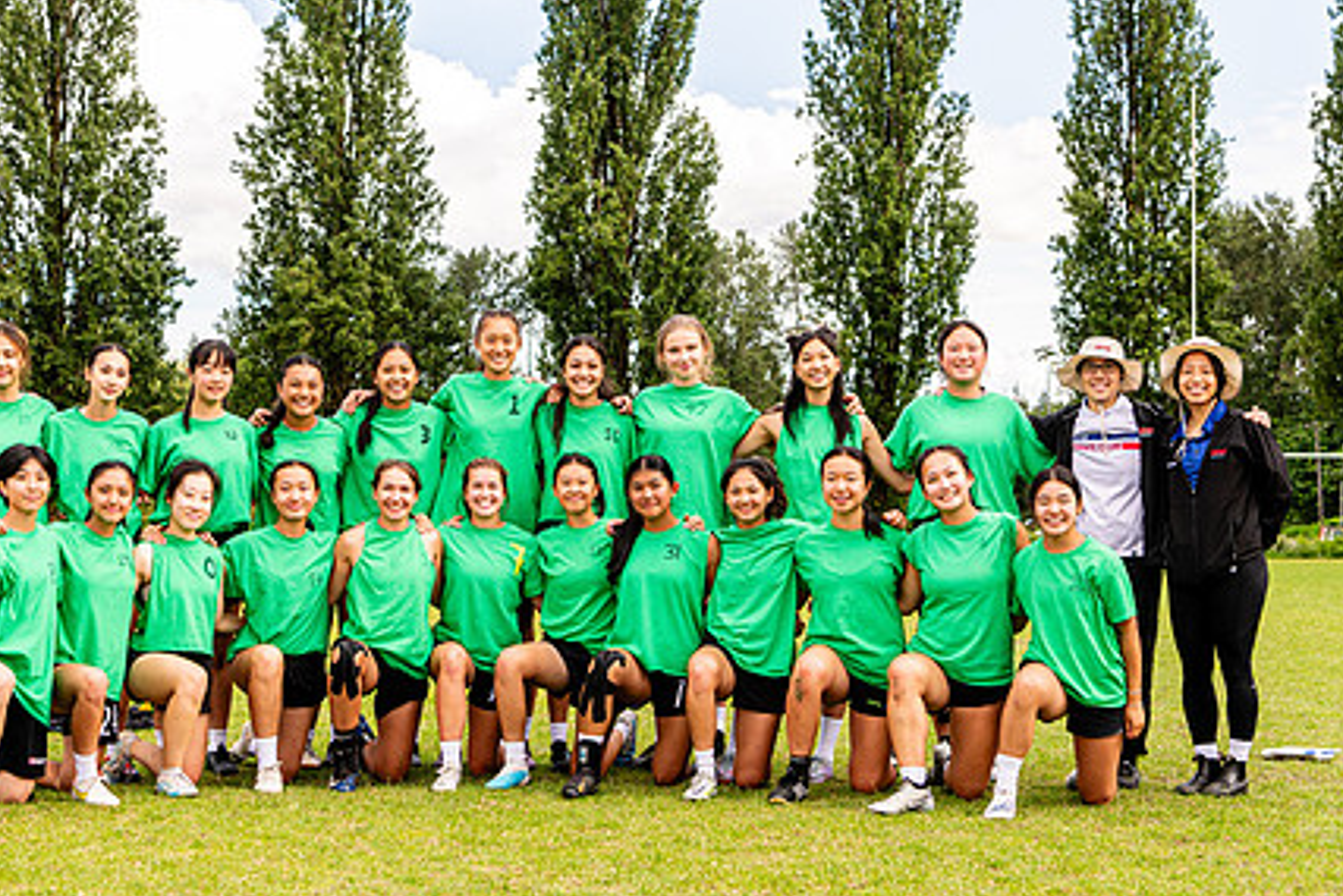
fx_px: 2426
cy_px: 498
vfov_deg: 20.9
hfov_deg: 30.8
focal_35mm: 65
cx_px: 505
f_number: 5.6
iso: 72
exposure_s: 1/250
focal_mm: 45
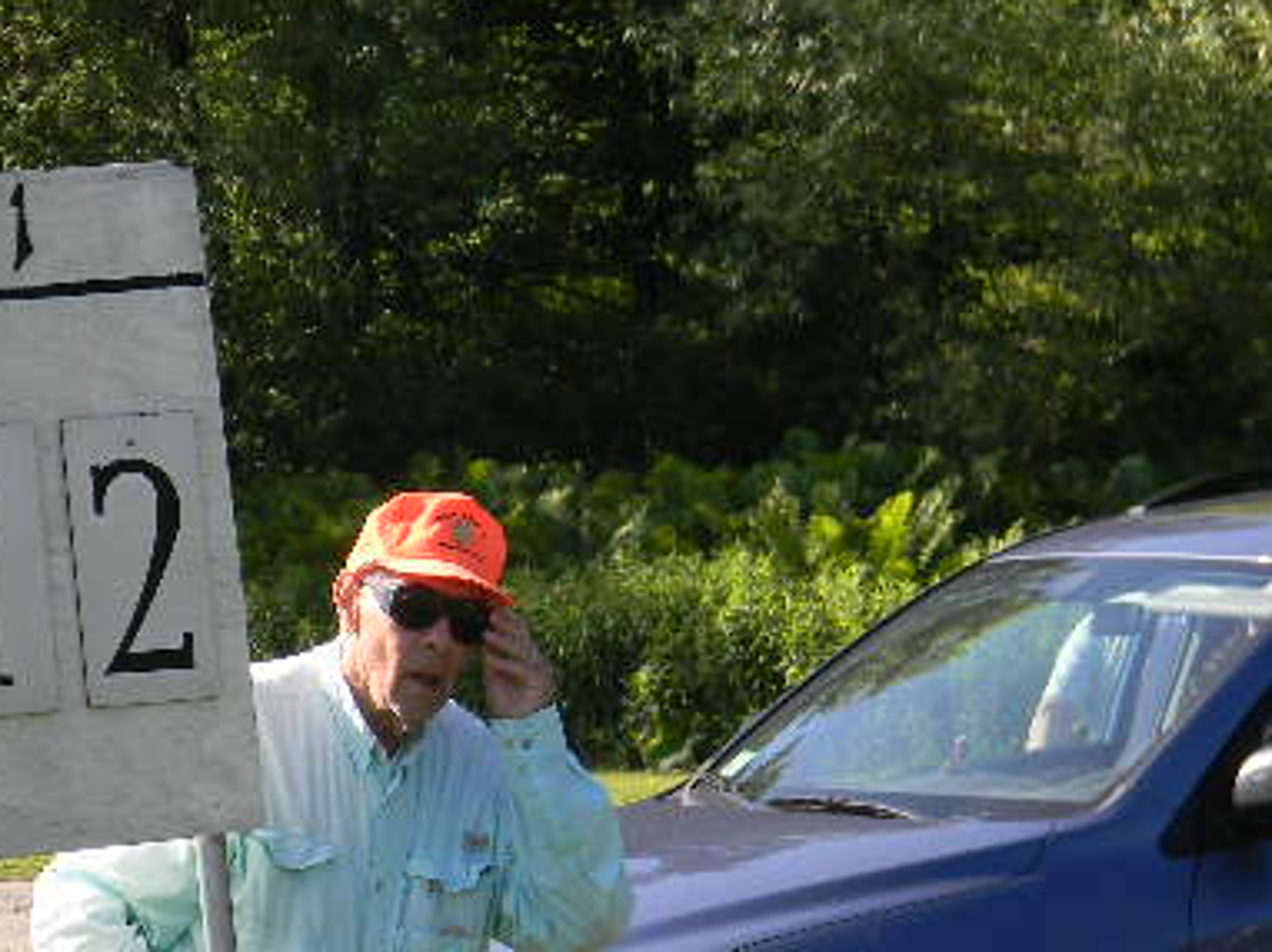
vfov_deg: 8.4
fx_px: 6463
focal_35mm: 176
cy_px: 632
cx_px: 460
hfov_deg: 11.2
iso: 80
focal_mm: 19
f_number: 4.7
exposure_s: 1/246
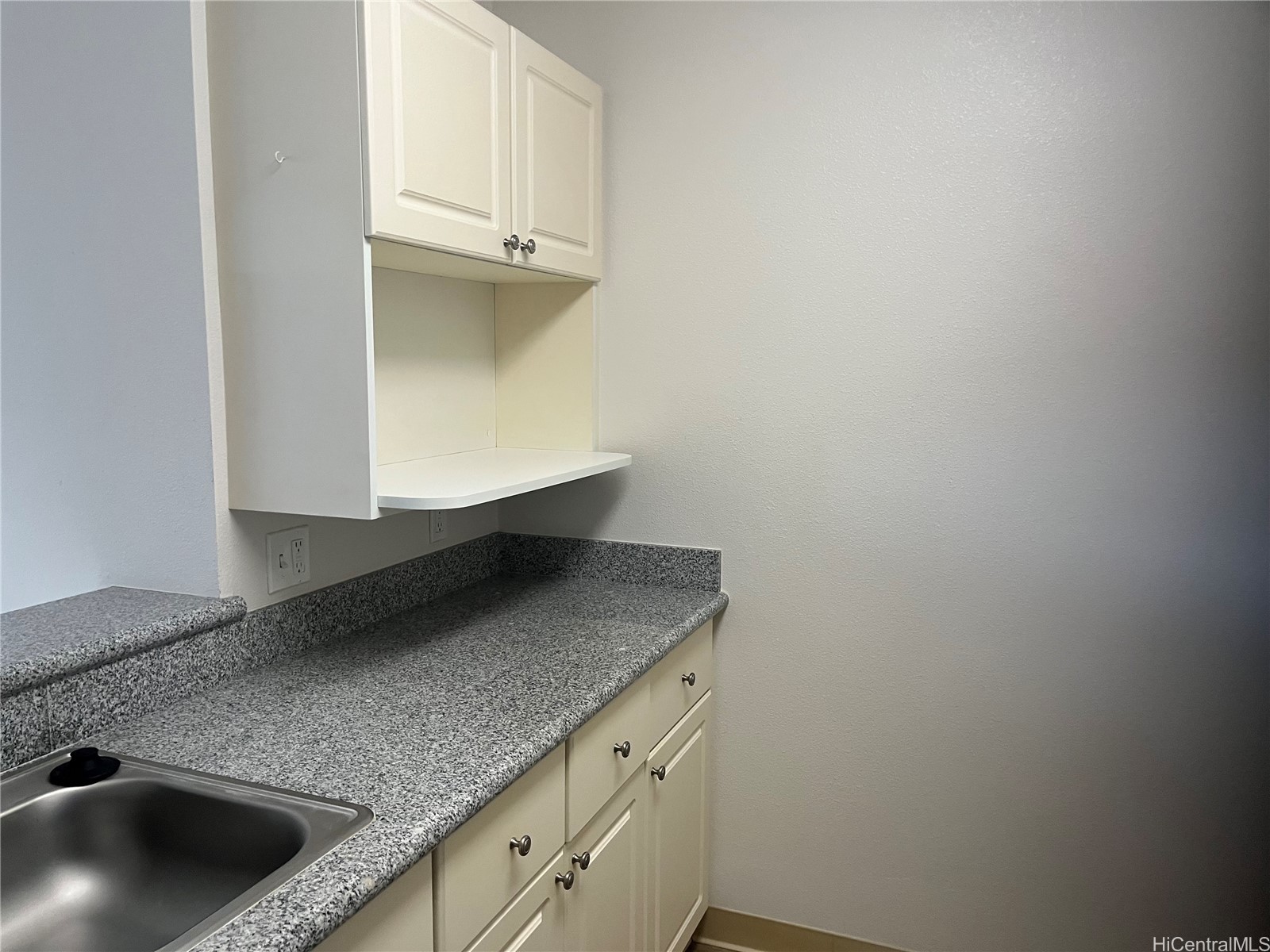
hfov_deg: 67.3
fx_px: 954
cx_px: 635
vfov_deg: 53.1
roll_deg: +1.2
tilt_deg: -8.2
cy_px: 476
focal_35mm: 26
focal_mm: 5.1
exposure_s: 1/60
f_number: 1.6
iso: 125
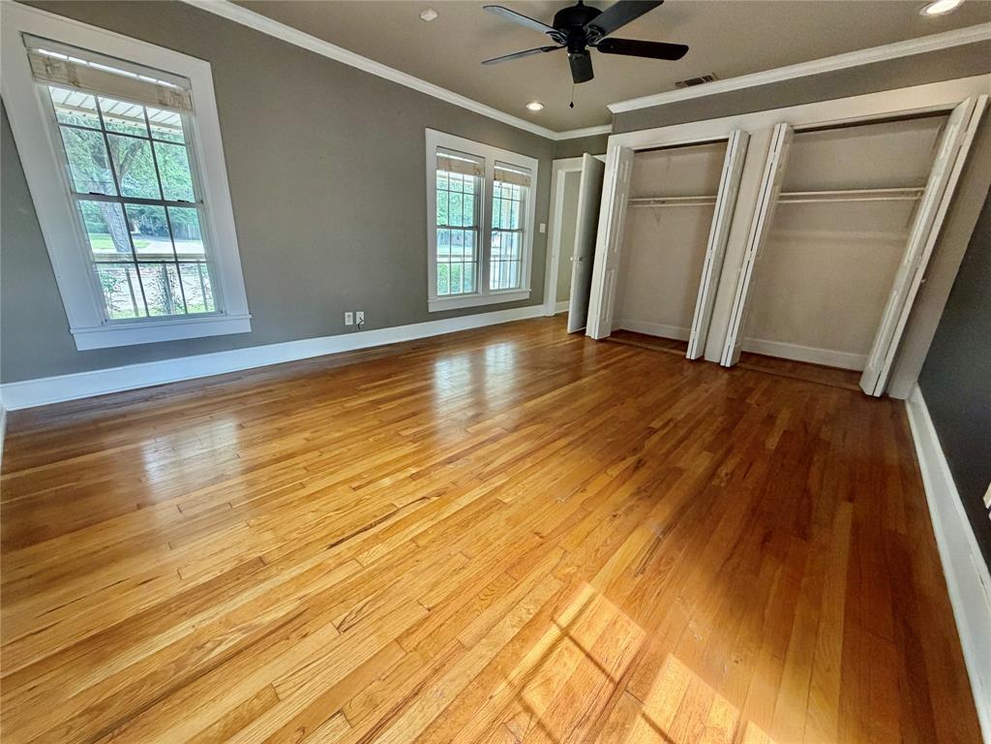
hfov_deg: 102.1
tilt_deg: -18.4
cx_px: 496
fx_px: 401
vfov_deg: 85.7
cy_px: 372
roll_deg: -2.4
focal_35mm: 14
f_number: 2.2
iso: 320
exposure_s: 1/102
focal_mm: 2.22
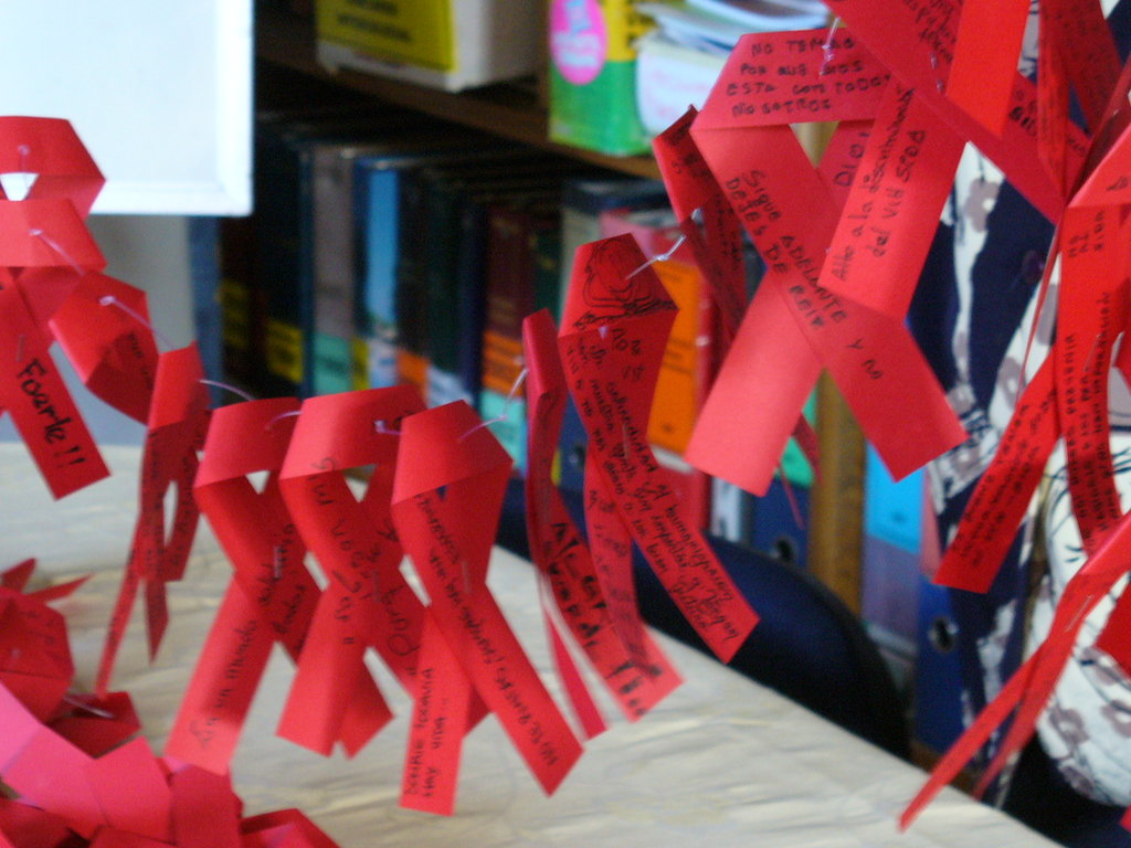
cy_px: 424
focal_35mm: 104
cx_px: 566
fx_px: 3398
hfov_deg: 18.9
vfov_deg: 14.2
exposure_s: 1/10
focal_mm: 17.2
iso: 200
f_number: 3.5
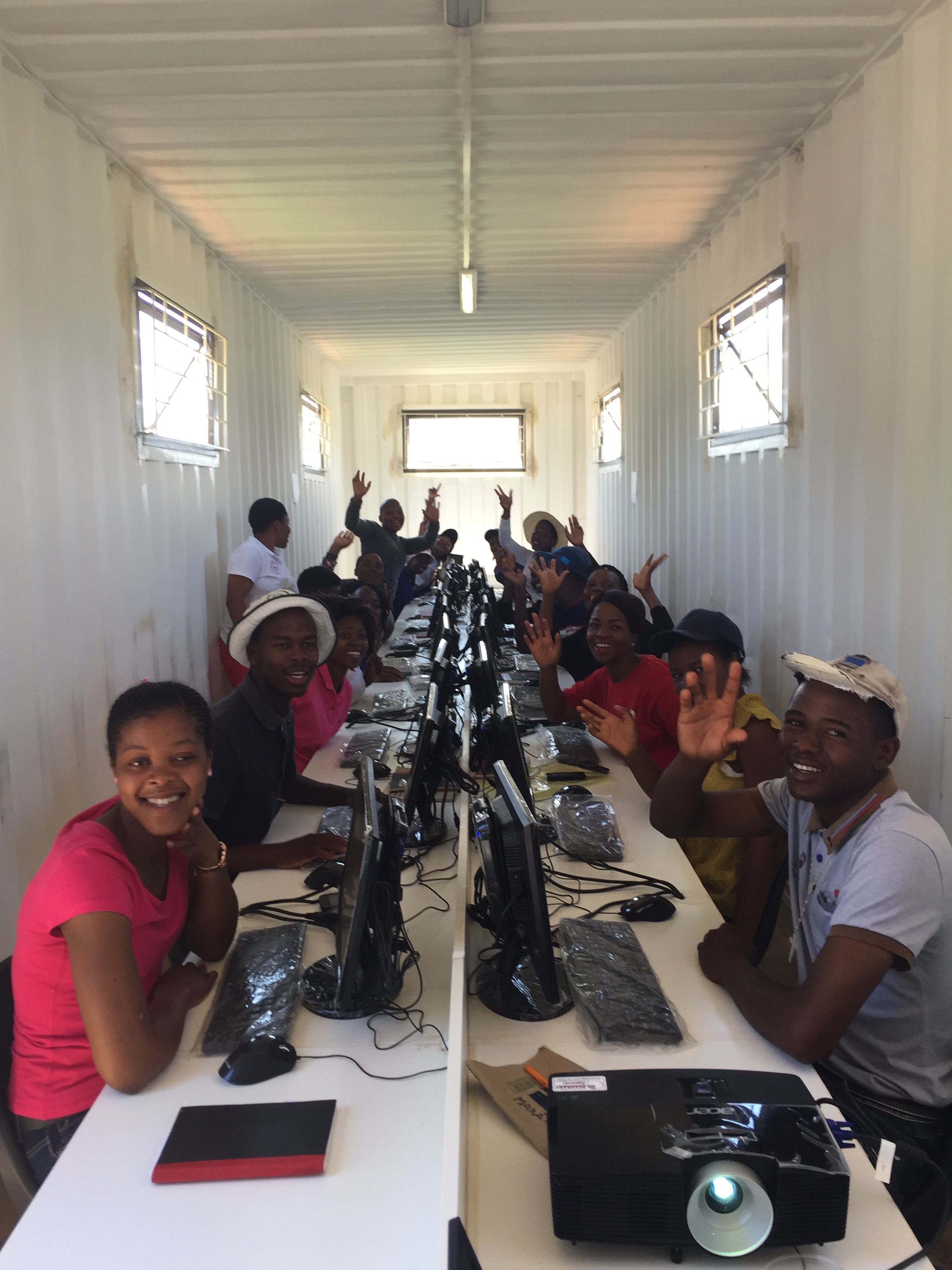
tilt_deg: -6.1
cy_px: 635
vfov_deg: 61.7
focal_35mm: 29
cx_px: 476
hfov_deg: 48.2
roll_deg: +0.5
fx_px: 1063
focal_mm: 4.15
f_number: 2.2
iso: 40
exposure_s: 1/100
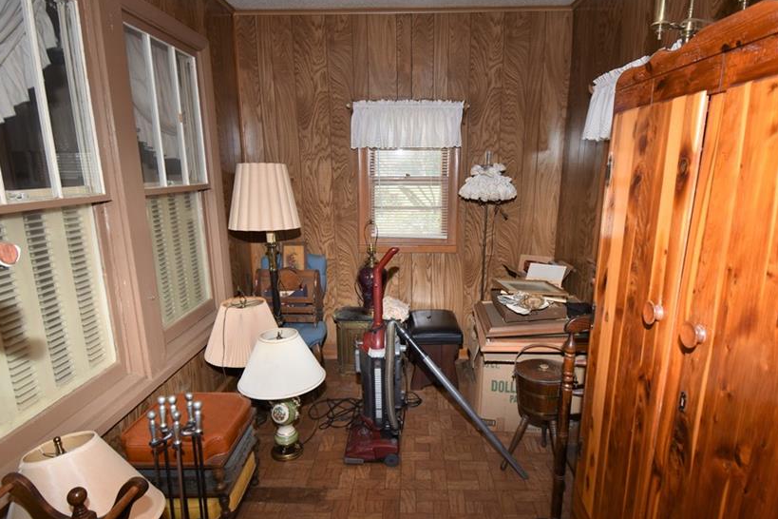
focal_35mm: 21
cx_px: 395
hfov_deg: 82.2
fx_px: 446
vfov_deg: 60.3
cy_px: 274
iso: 125
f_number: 4.8
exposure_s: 1/100
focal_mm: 11
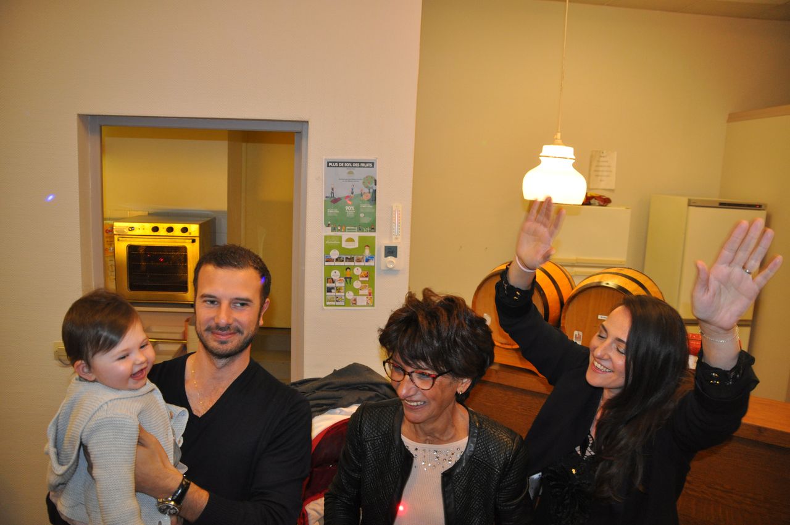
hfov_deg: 67.4
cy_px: 262
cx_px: 395
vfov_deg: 47.8
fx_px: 592
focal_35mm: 27
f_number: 3.5
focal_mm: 18
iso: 800
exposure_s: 1/100
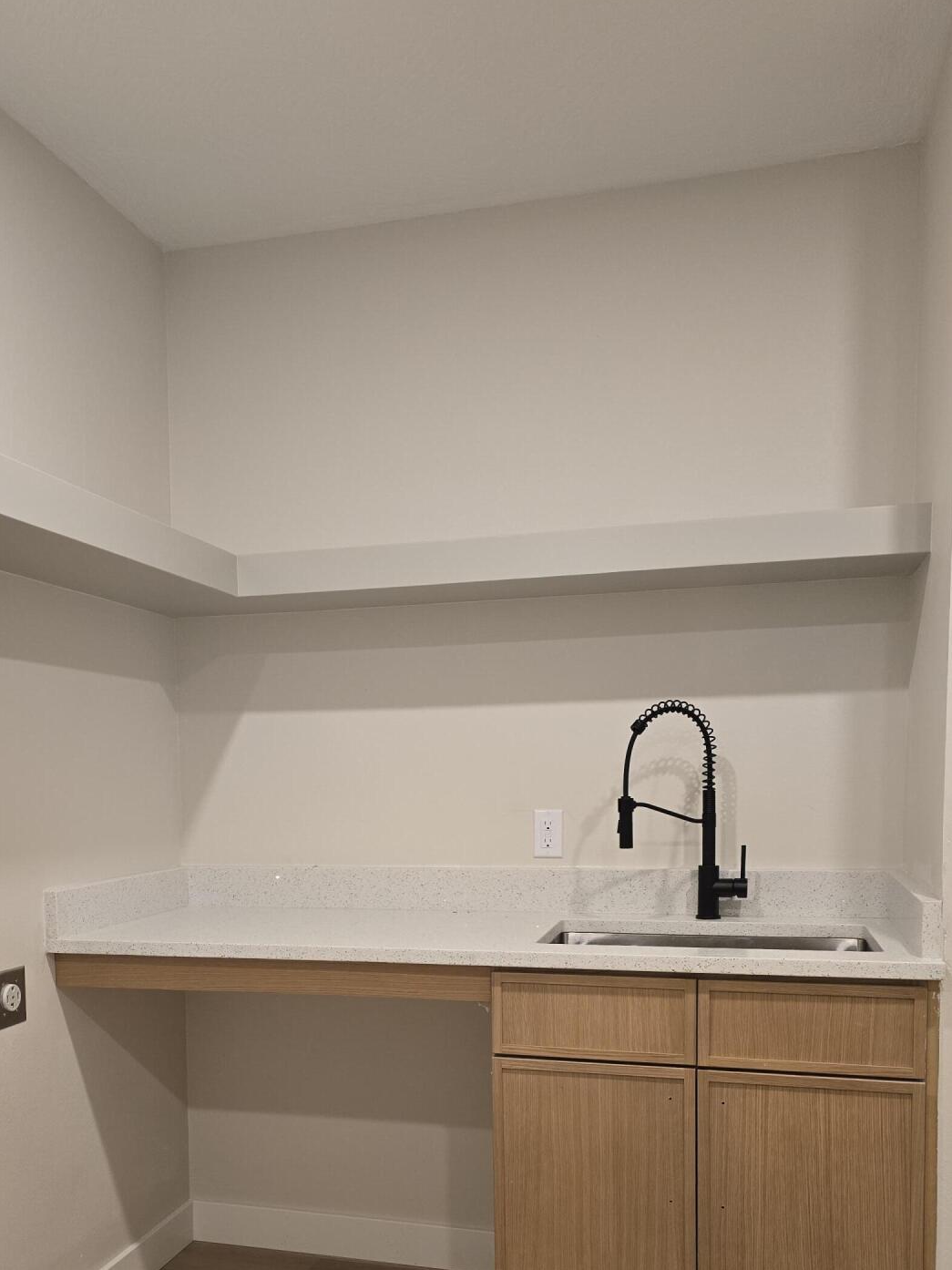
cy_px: 871
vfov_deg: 54.0
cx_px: 376
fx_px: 1210
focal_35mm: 33
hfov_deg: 42.7
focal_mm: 6.3
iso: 400
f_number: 1.7
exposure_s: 1/120
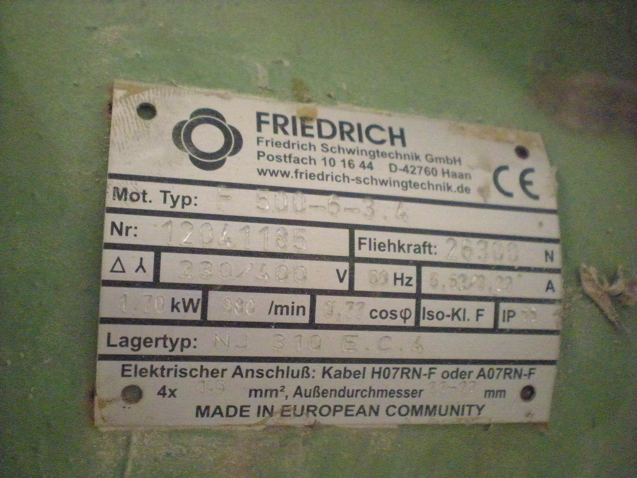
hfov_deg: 49.0
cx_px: 318
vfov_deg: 37.7
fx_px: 699
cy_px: 239
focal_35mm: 38
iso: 2000
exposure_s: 1/81
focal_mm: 6.3
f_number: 3.1
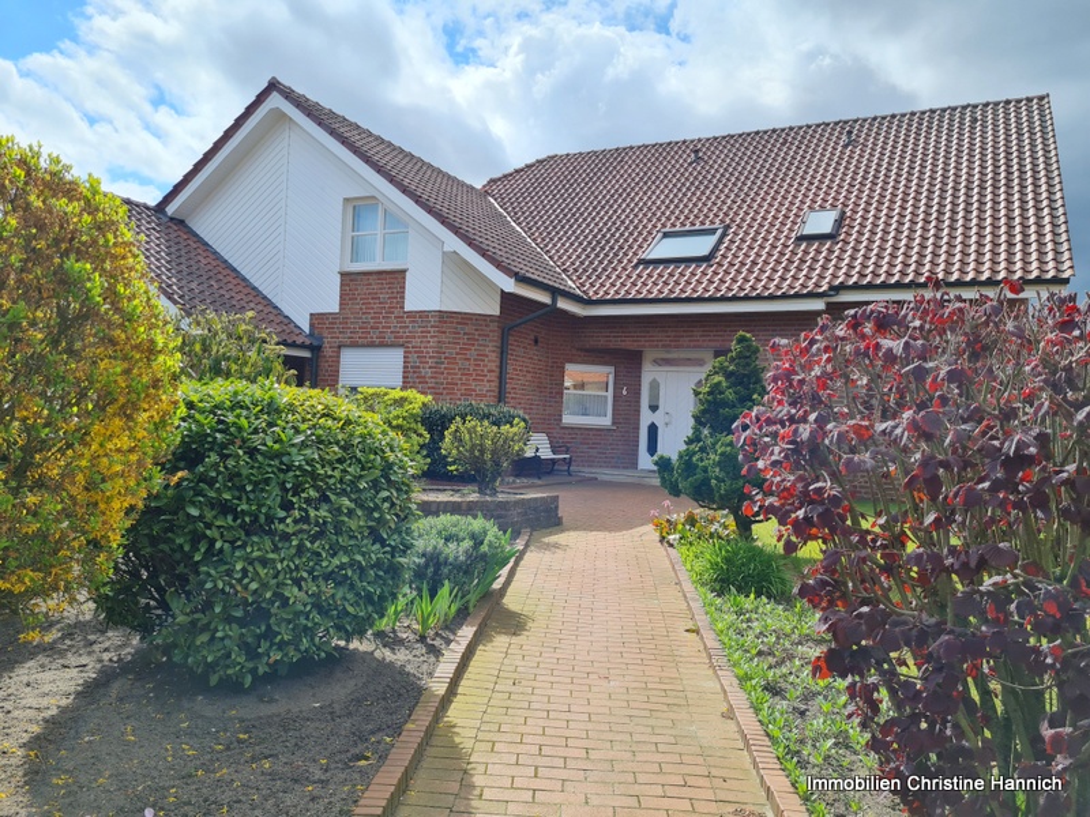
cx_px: 545
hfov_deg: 67.3
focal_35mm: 26
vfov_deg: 53.1
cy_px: 408
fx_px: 819
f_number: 1.8
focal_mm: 5.4
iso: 50
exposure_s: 1/2488
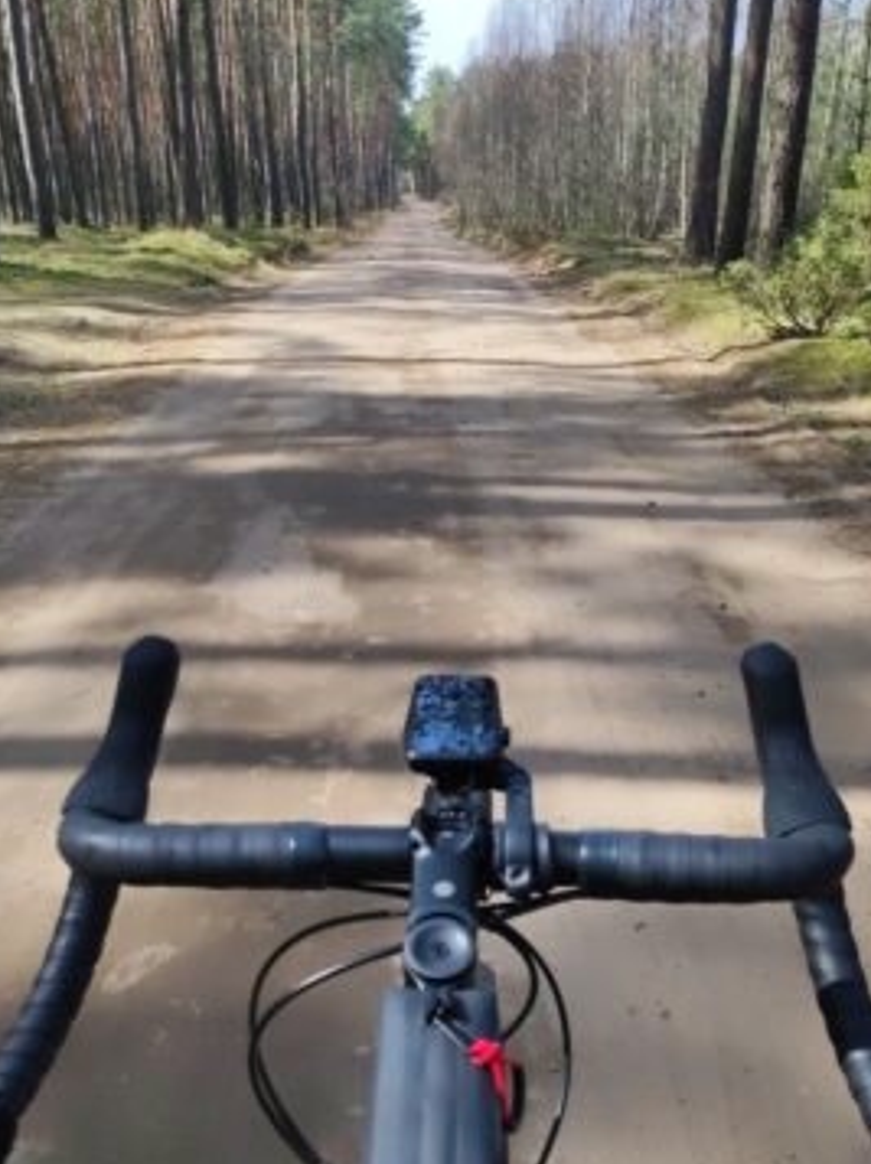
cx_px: 440
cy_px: 636
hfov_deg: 40.6
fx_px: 1176
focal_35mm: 35
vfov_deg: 52.6
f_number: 1.79
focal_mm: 4.7
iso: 50
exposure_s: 1/353
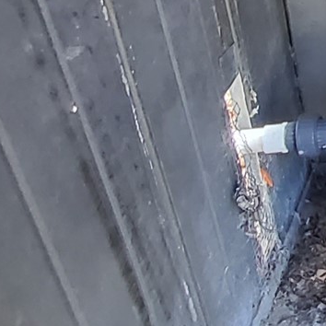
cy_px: 4
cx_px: 614
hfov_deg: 20.5
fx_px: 554
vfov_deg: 30.6
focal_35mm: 52
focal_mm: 1.13
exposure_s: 1/50
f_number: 2.2
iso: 200
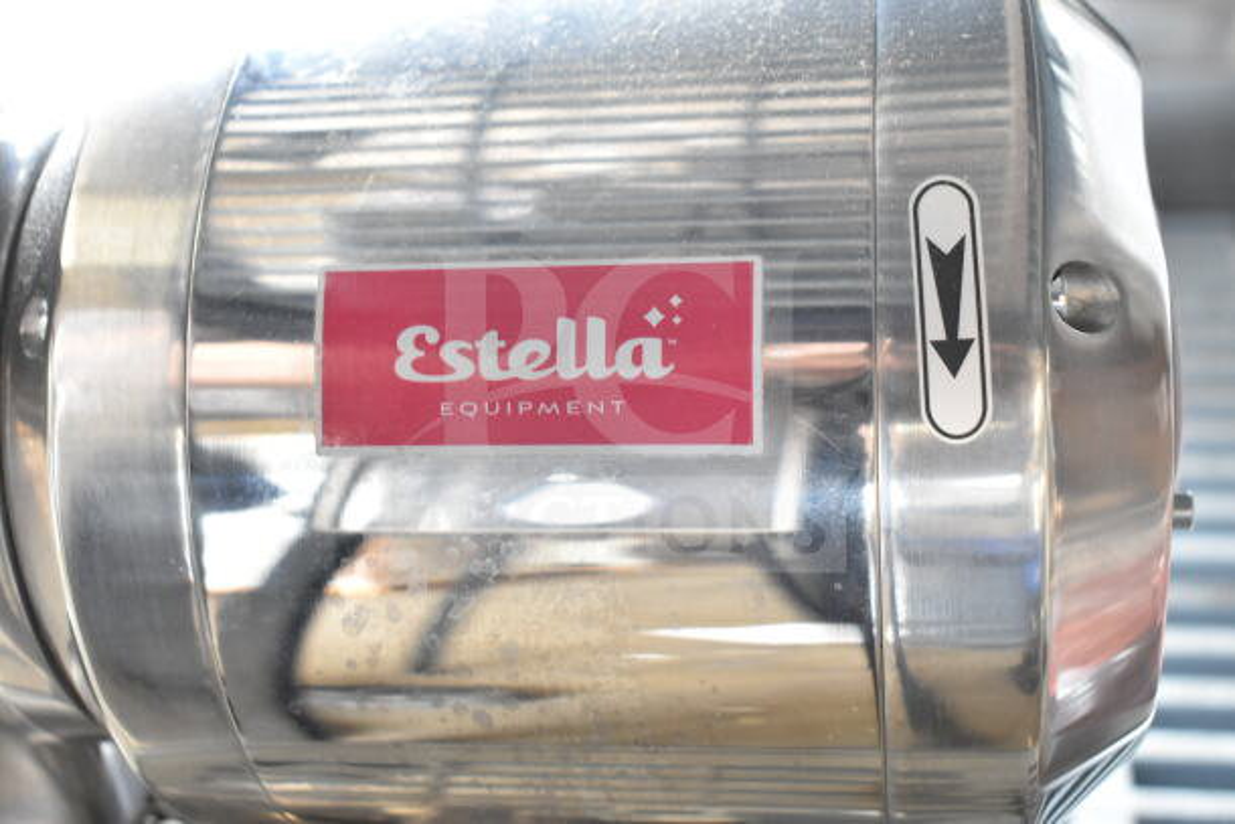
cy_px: 412
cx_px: 618
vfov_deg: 28.1
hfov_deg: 41.1
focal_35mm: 48
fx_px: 1647
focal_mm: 32
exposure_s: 1/50
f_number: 4.5
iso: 2000
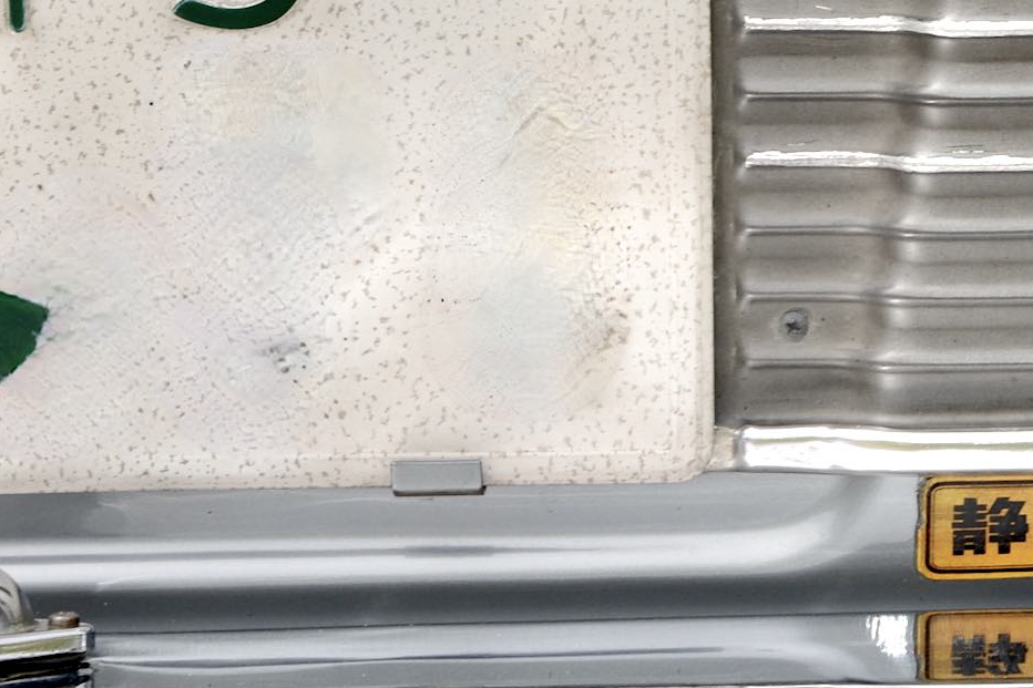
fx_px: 8061
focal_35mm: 281
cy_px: -55
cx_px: 1472
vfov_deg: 4.9
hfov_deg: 7.2
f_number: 18
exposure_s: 1/100
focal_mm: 95
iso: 200
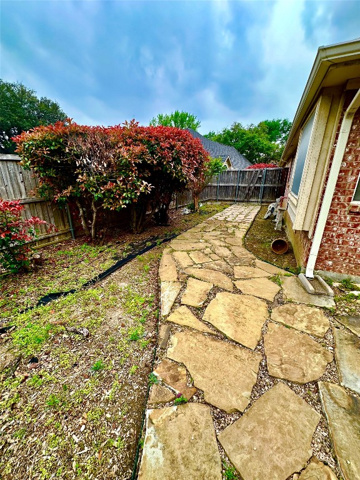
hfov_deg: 85.7
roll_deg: -2.5
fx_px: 194
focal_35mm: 14
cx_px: 180
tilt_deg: -18.3
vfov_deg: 102.1
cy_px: 240
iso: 40
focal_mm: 2.22
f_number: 2.2
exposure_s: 1/360
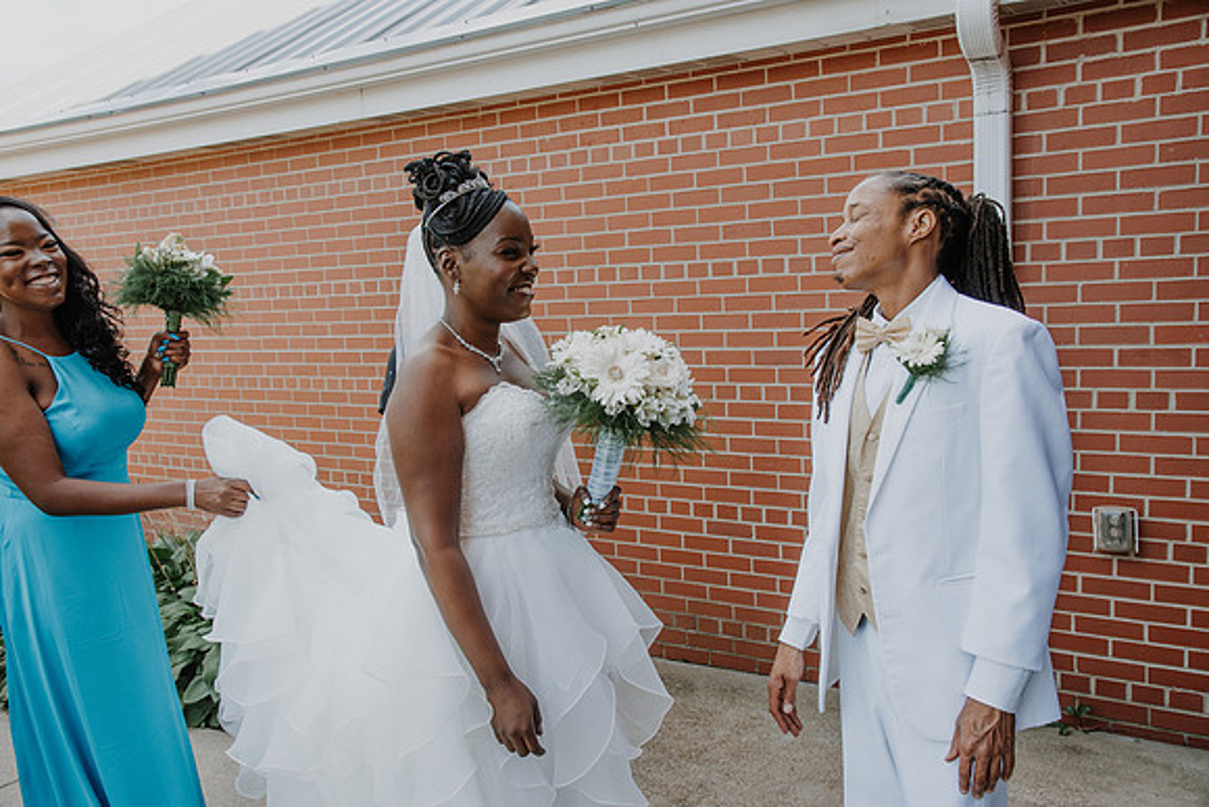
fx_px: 1041
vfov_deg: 42.3
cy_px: 404
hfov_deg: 60.3
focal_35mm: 31
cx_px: 604
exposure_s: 1/200
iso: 400
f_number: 7.1
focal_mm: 31
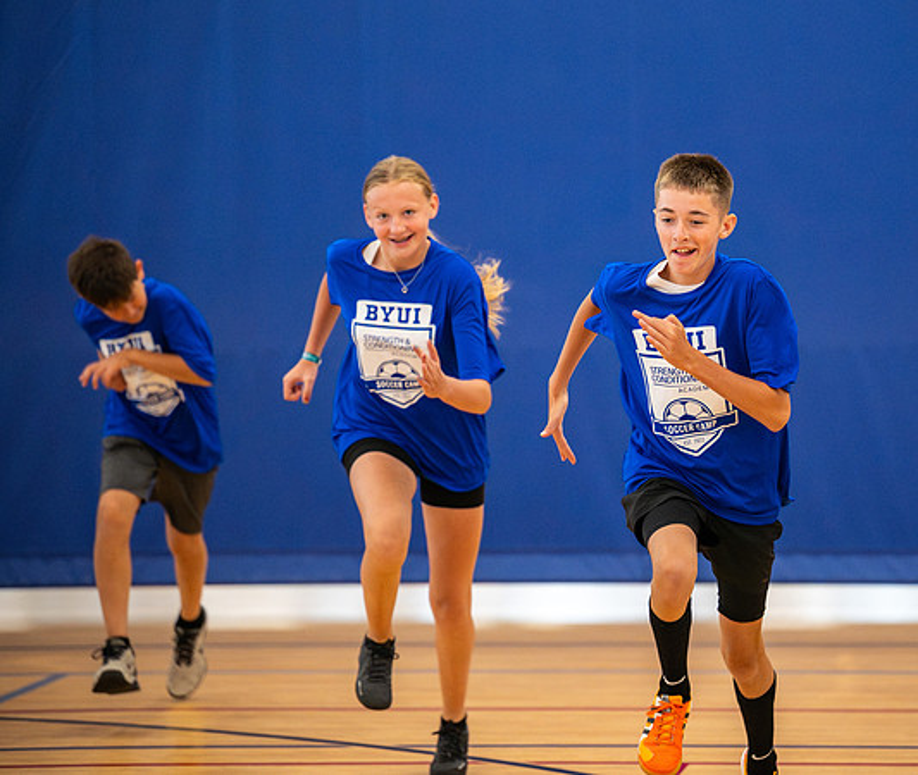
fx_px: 4847
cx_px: 620
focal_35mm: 175
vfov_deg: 9.1
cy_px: 344
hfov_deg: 10.8
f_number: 2.8
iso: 800
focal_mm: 135
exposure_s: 1/800
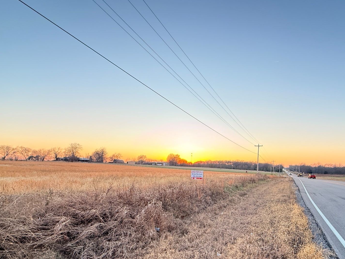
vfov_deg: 67.6
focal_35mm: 19
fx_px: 189
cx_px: 205
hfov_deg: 83.7
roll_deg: -1.8
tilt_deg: +1.3
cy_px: 163
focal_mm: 2.22
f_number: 2.2
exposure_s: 1/81
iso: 320
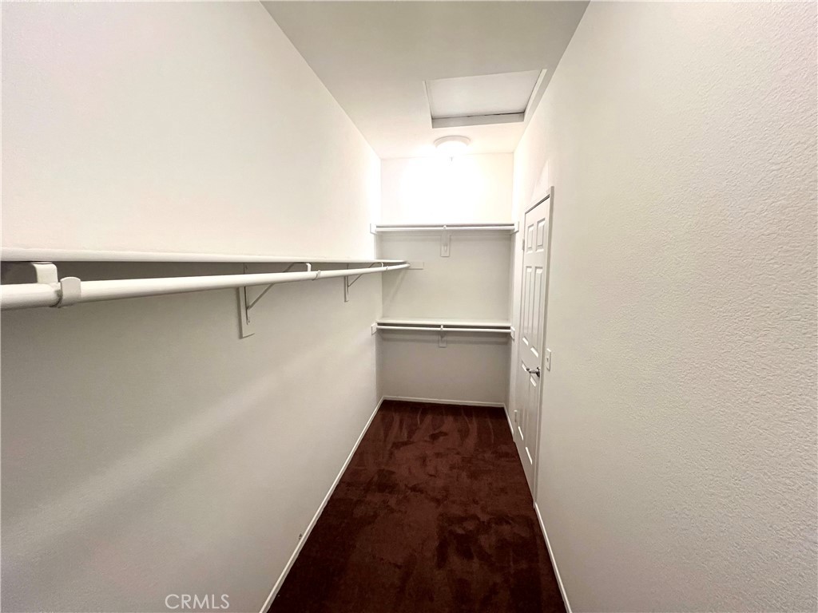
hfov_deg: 106.2
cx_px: 409
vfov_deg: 89.9
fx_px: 307
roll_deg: +0.3
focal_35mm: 13
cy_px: 306
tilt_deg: -8.0
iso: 640
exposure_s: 1/60
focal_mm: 1.57
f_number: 1.8
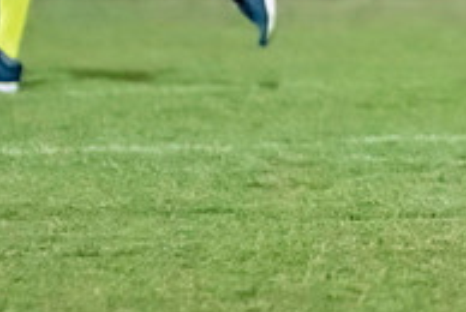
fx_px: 16607
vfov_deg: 1.1
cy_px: -200
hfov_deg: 1.6
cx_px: 856
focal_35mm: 1281
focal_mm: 220
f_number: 2.8
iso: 10000
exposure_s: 1/1250
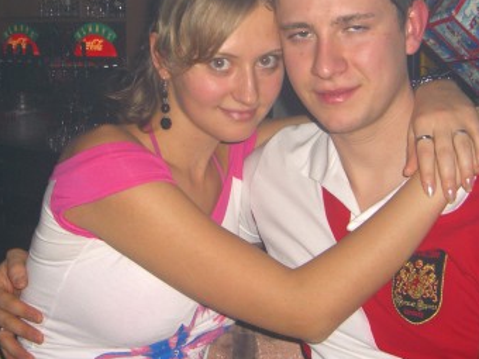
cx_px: 211
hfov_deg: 28.9
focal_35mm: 67
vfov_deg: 21.7
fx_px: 927
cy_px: 92
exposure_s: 1/60
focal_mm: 7.9
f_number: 2.8
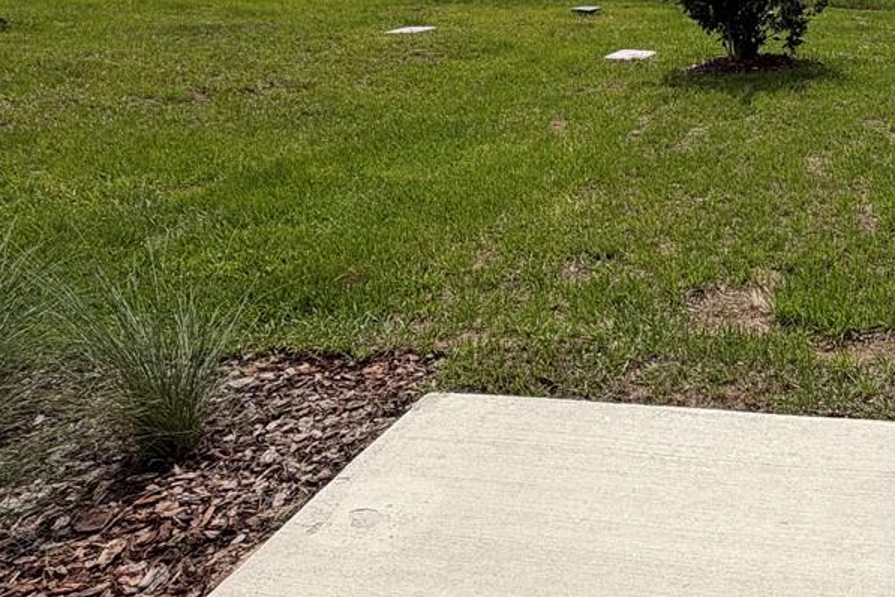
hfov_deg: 43.7
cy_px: 94
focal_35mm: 39
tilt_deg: -11.4
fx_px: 970
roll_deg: -0.6
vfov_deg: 32.9
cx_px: 858
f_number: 2.2
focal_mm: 2.22
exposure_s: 1/2165
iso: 20
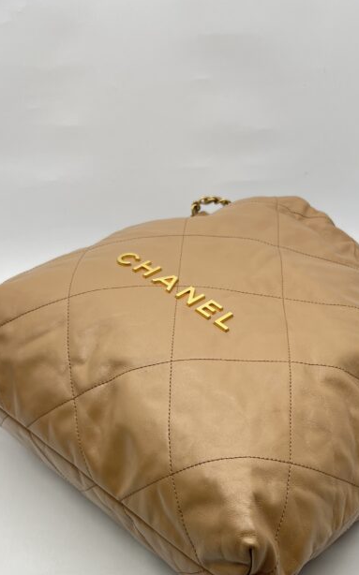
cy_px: 425
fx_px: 721
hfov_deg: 27.9
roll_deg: +3.8
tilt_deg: -37.5
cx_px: 220
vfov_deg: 42.3
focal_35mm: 46
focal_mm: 5.7
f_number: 1.5
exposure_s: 1/117
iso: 32
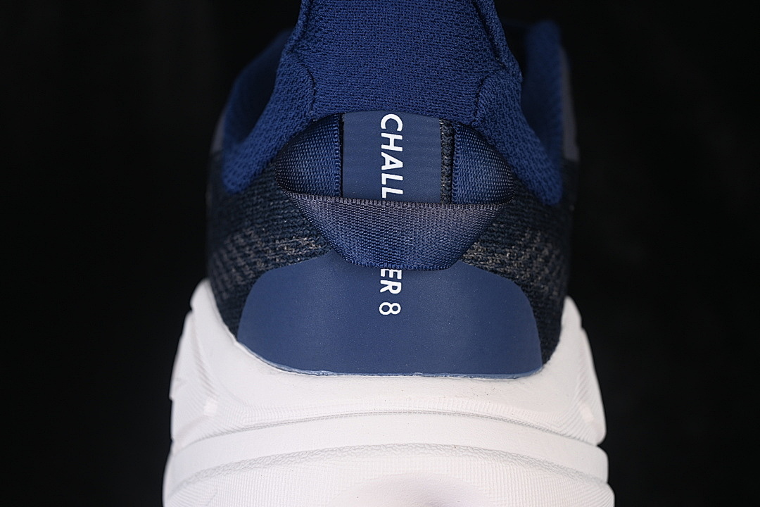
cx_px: 380
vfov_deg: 18.2
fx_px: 1583
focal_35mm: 75
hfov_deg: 27.0
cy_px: 254
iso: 160
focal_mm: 50
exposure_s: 1/60
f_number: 6.3
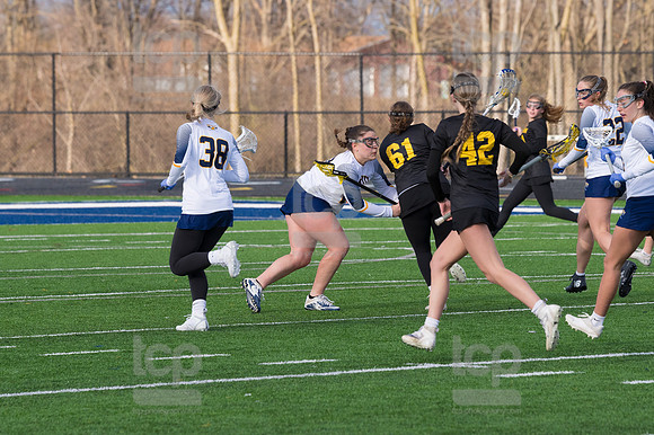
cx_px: 327
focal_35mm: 300
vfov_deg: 4.6
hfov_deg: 6.9
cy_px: 218
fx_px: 5447
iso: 320
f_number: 5.6
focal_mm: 200
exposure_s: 1/1600
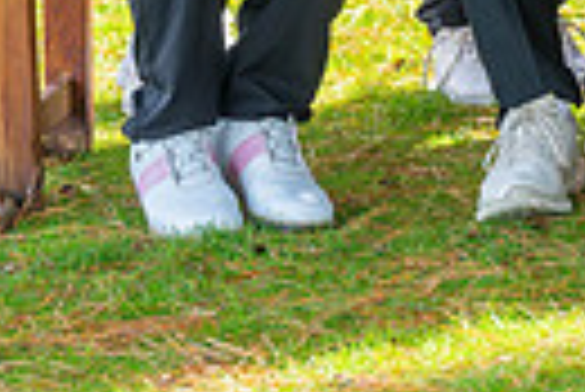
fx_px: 4848
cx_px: 508
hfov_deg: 6.9
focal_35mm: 298
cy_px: -457
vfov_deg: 4.5
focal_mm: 67
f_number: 5.6
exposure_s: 1/200
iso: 200
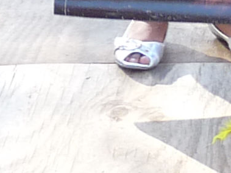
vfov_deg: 5.2
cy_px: -319
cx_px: 474
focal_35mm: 270
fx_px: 1801
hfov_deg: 7.1
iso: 100
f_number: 2.8
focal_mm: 4.9
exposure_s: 1/60
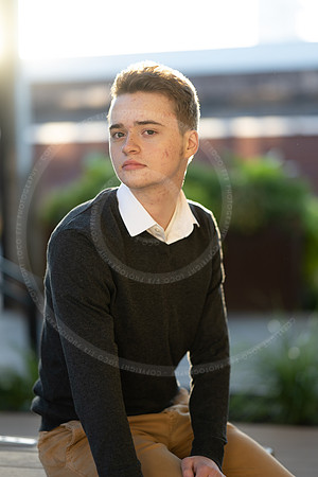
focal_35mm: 85
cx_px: 159
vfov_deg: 23.9
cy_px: 238
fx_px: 1126
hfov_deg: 16.1
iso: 200
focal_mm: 85
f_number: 1.8
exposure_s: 1/400
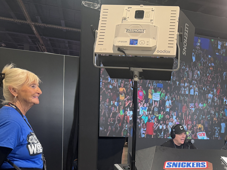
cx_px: 204
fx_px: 289
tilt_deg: -3.1
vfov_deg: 31.9
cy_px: 139
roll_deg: -3.2
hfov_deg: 39.8
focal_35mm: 44
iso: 250
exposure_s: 1/60
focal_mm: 6.76
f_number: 1.78
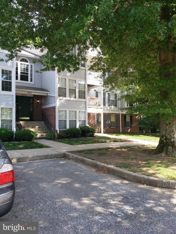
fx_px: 176
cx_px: 88
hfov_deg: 53.1
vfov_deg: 67.3
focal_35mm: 26
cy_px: 117
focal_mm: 4.3
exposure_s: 1/148
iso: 50
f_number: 2.4
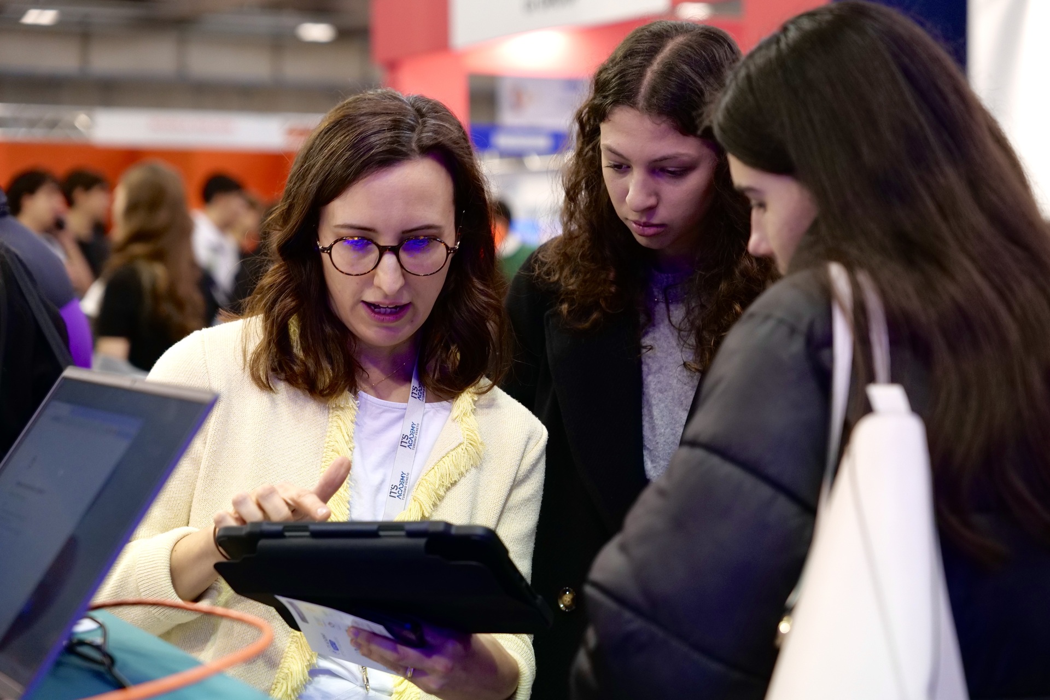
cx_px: 525
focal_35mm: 70
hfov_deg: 28.8
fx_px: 2042
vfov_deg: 19.5
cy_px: 350
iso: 3200
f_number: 3.5
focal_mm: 70
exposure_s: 1/250
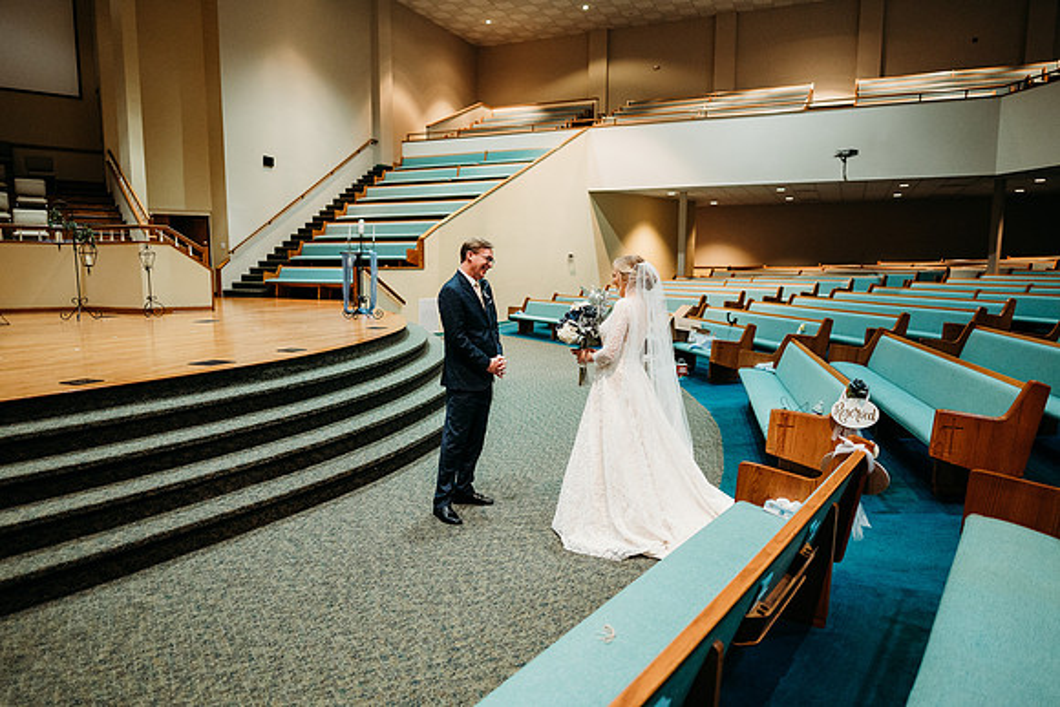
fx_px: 707
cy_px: 354
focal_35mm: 24
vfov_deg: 53.2
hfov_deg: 73.7
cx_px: 530
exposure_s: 1/125
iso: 2000
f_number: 1.8
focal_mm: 24
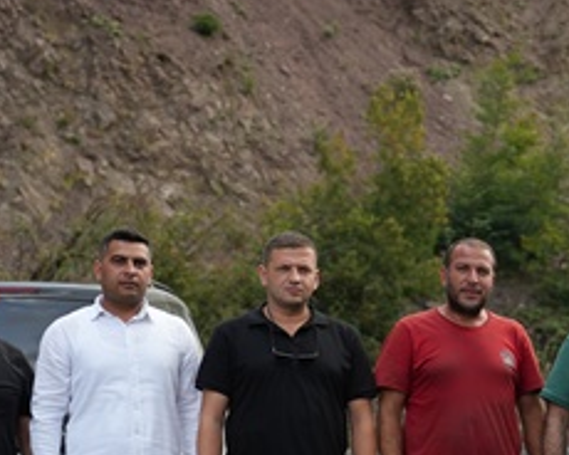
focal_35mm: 160
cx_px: 698
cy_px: 461
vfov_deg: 9.6
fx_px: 2694
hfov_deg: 11.8
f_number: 2.8
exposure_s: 1/640
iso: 250
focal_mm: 49
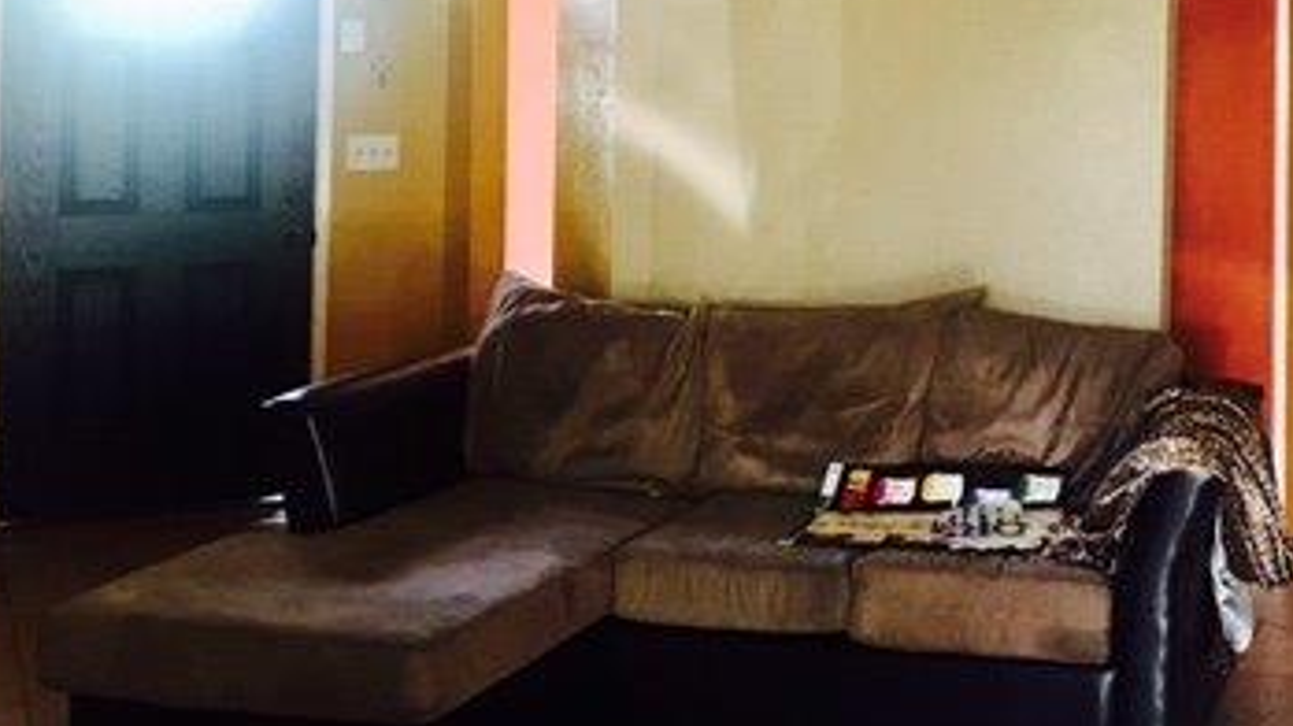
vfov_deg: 20.3
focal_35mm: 58
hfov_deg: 34.6
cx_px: 1078
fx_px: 1988
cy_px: 59
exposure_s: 1/4
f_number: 2.2
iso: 100
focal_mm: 4.15
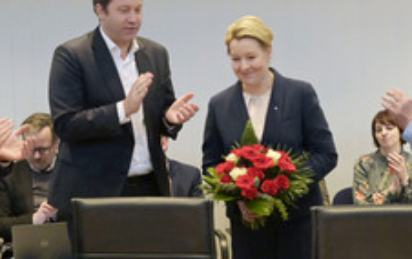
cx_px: 267
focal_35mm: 71
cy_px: 139
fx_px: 798
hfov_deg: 28.8
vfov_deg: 18.4
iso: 10000
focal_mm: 35
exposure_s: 1/400
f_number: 5.6
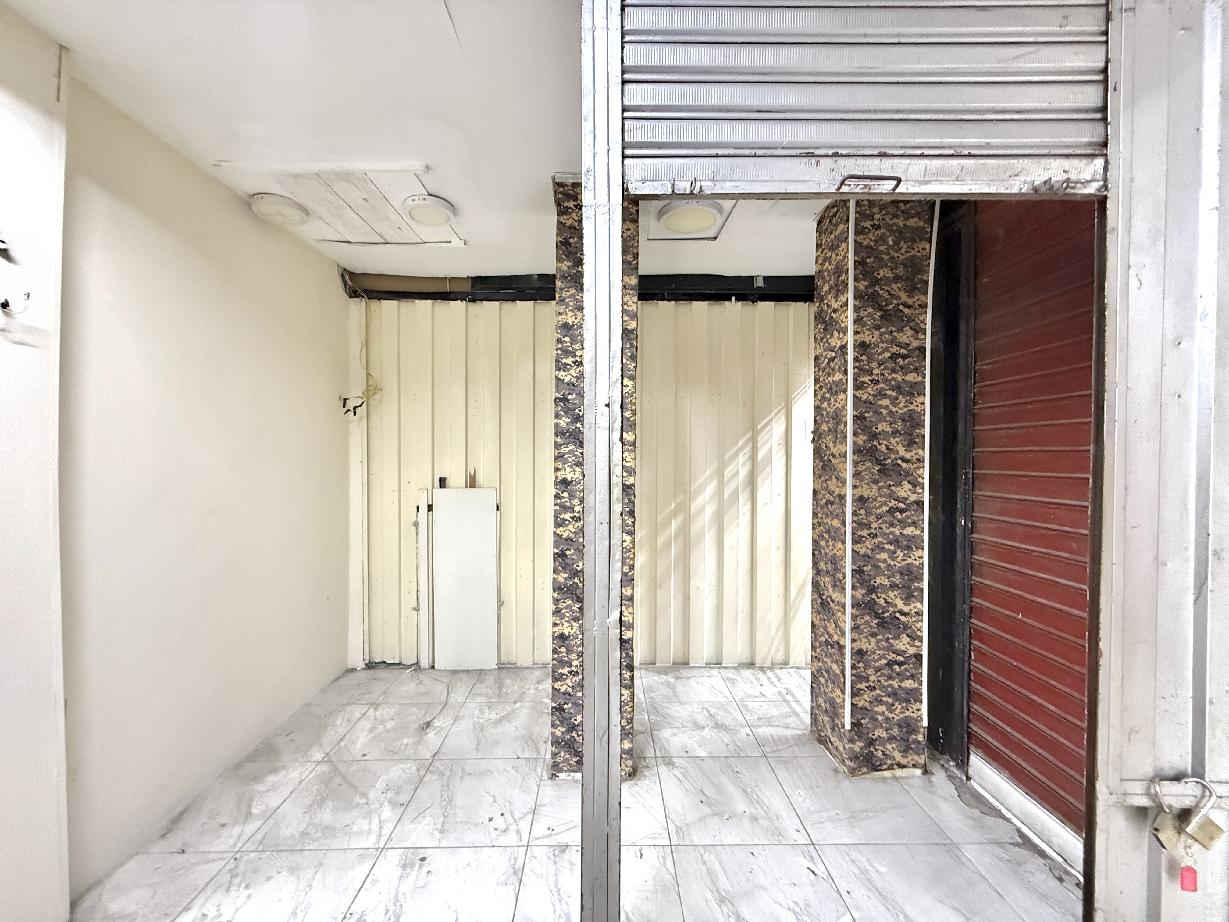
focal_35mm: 14
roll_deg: -0.1
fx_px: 497
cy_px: 461
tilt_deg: -0.5
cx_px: 614
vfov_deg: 85.7
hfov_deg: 102.1
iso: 1000
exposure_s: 1/40
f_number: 2.2
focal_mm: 2.22
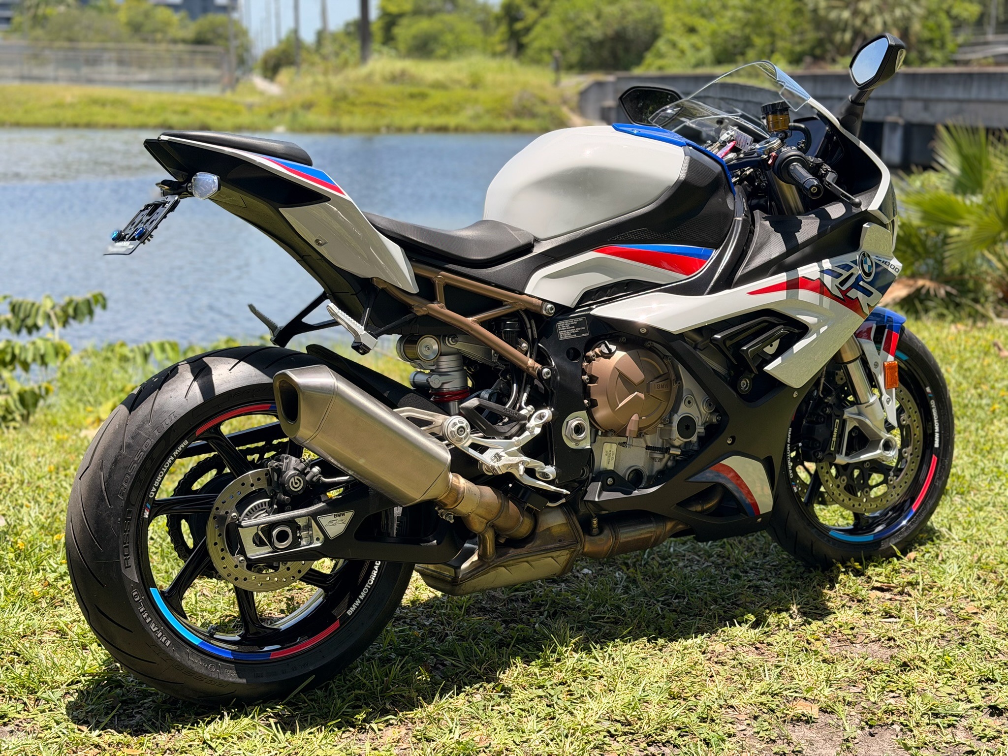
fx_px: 1398
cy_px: 378
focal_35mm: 48
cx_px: 504
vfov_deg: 30.3
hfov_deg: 39.7
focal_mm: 6.76
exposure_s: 1/3096
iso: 100
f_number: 1.78
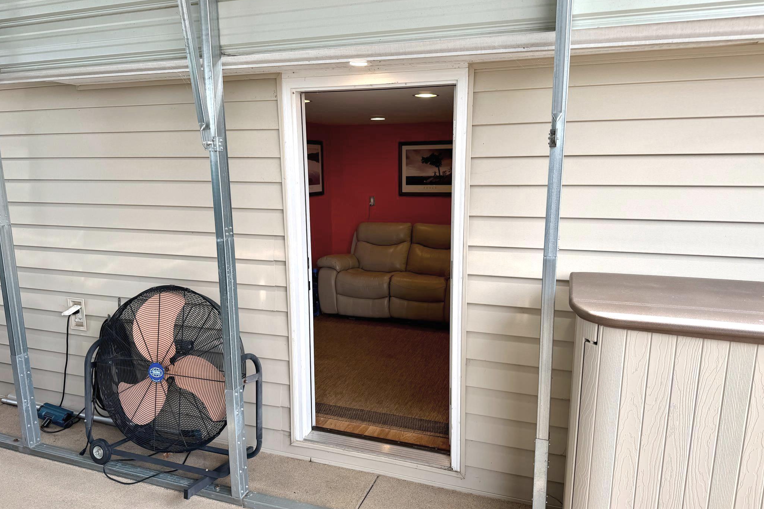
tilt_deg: -11.6
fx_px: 530
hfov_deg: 71.5
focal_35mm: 25
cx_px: 382
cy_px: 265
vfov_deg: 51.3
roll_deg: +0.1
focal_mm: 6.76
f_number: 1.78
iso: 80
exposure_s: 1/456
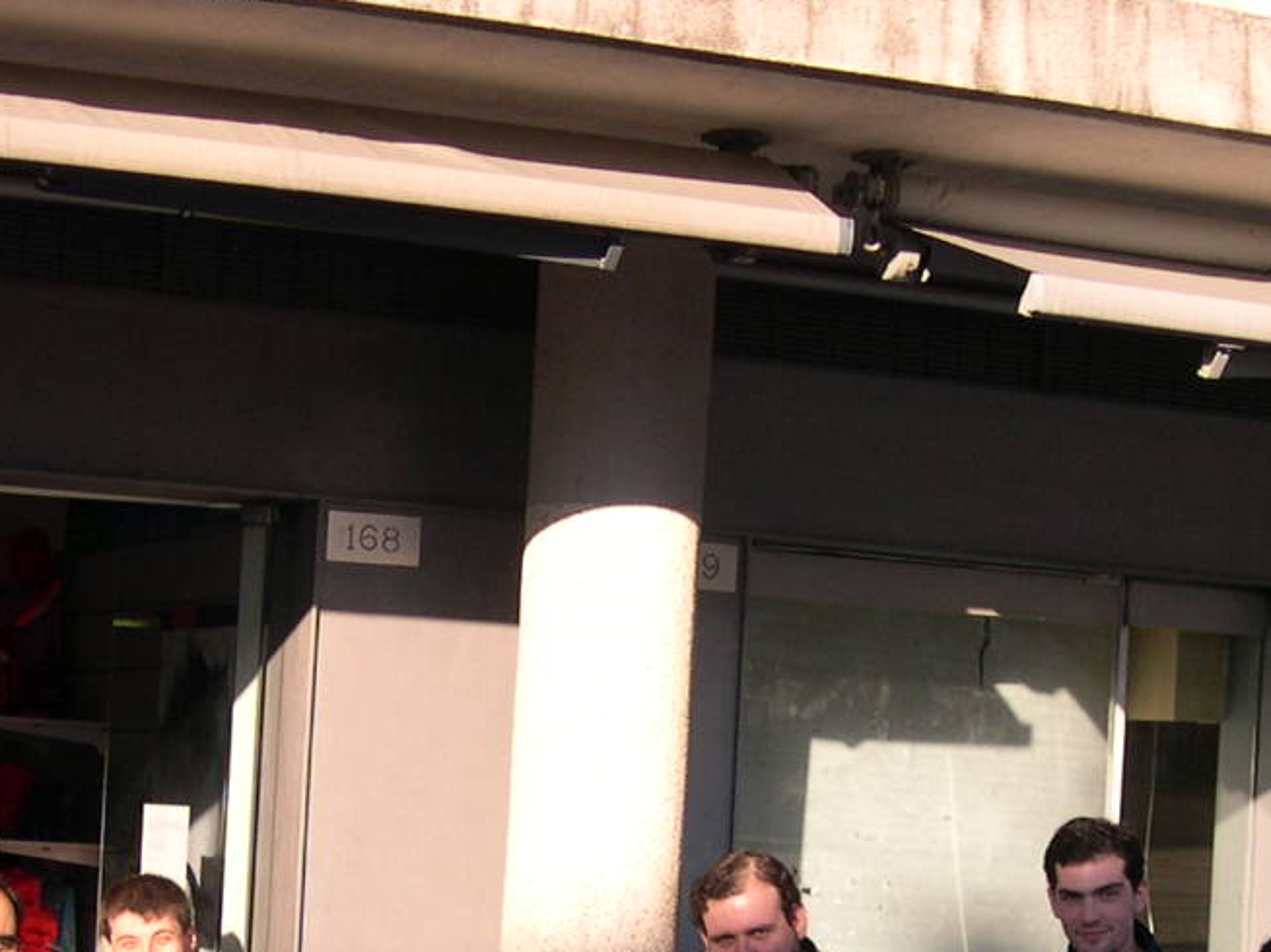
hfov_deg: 21.1
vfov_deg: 15.8
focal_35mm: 93
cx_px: 486
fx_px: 3413
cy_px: 779
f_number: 2.8
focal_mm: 8
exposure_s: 1/596
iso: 100
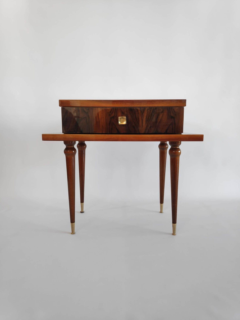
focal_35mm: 20
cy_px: 160
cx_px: 120
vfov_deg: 81.7
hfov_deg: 66.0
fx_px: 185
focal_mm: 3.94
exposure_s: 1/100
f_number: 1.9
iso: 314
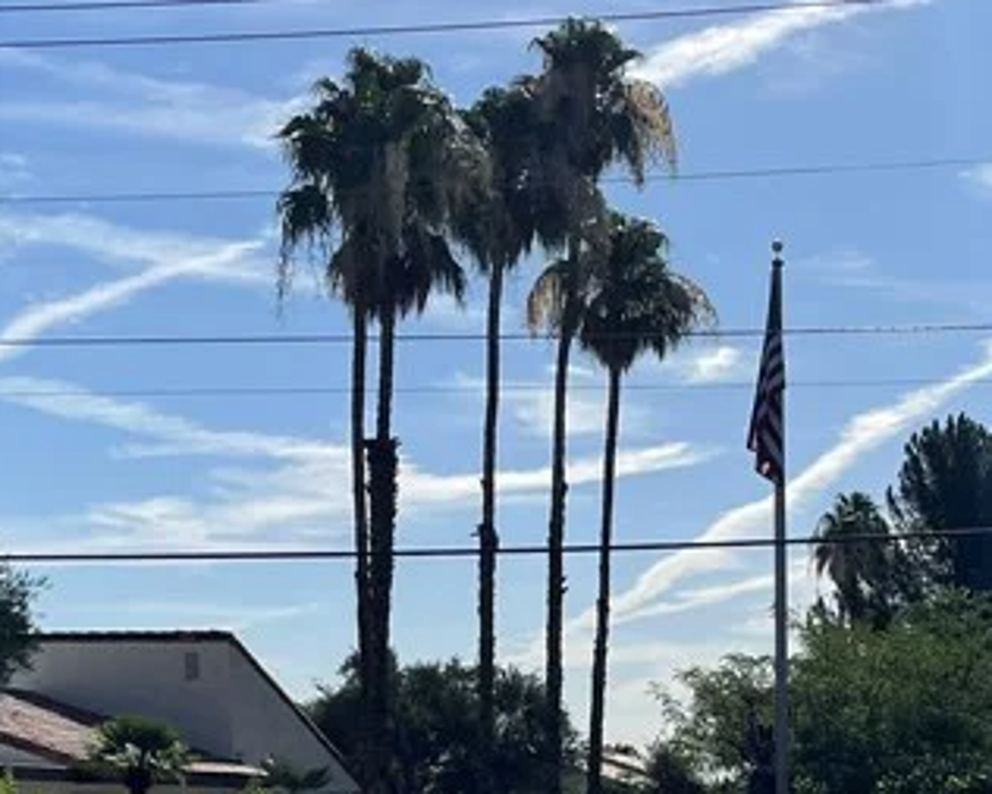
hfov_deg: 23.8
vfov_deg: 18.7
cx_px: 794
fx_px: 2320
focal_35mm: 79
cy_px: 854
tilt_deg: -0.1
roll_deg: +1.9
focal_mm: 5.1
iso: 32
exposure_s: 1/7937
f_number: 1.6
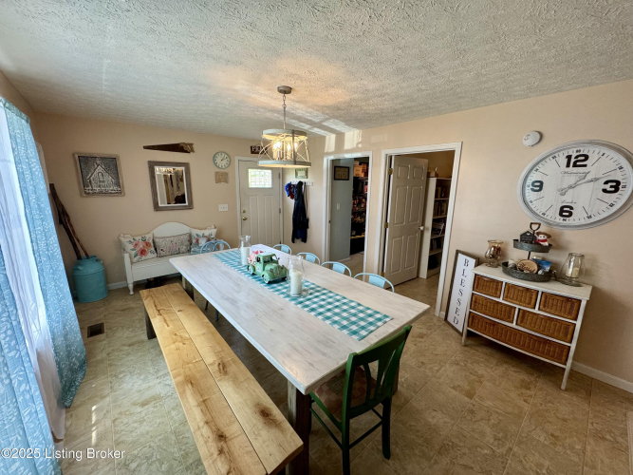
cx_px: 316
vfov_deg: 85.7
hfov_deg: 102.1
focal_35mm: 14
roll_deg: -1.2
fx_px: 256
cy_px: 238
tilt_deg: -11.6
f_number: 2.2
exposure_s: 1/120
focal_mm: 2.22
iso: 200
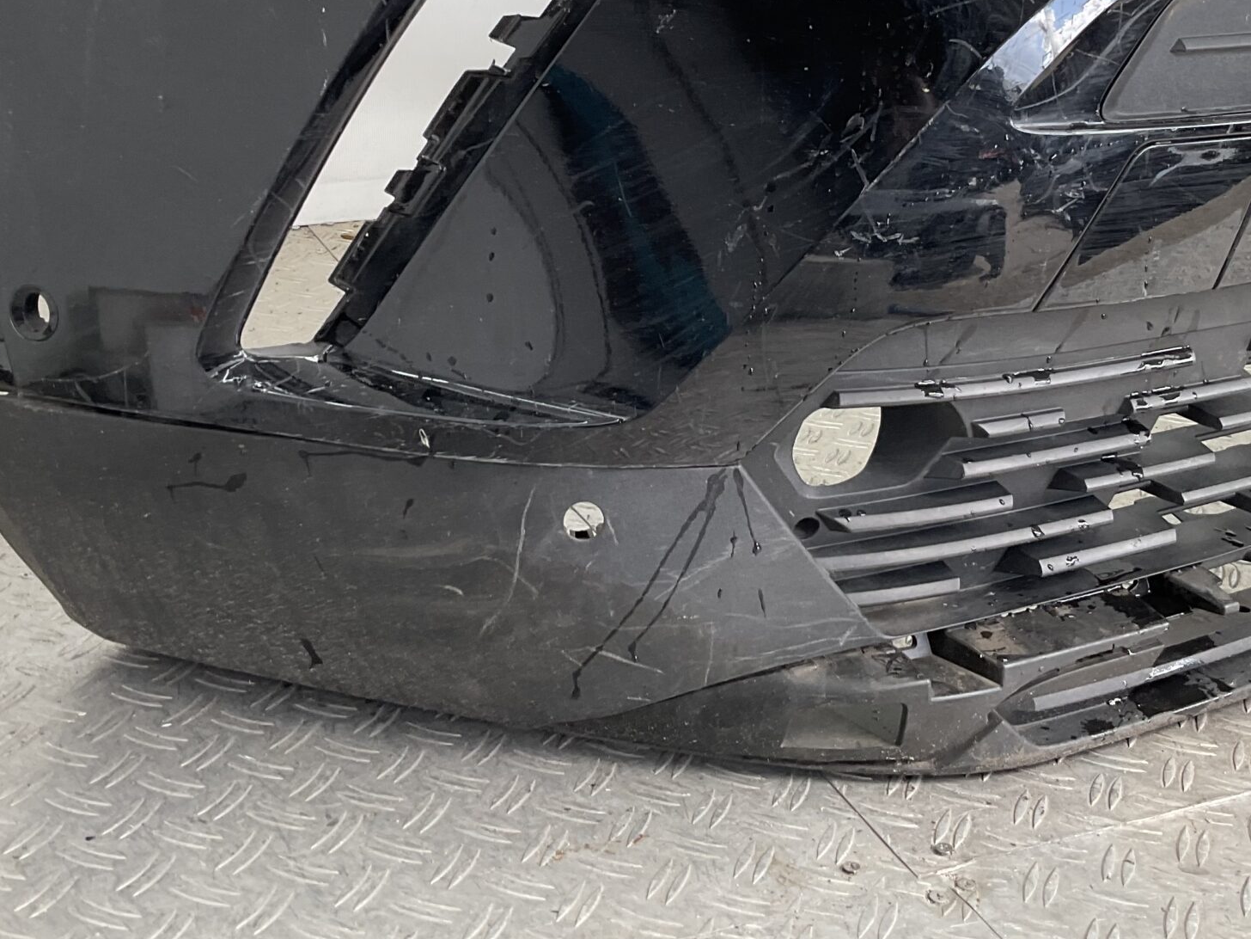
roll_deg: -4.2
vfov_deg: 28.1
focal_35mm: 51
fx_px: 1843
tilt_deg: -15.7
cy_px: 230
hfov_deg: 37.5
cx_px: 674
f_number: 1.8
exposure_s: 1/100
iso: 20
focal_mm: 3
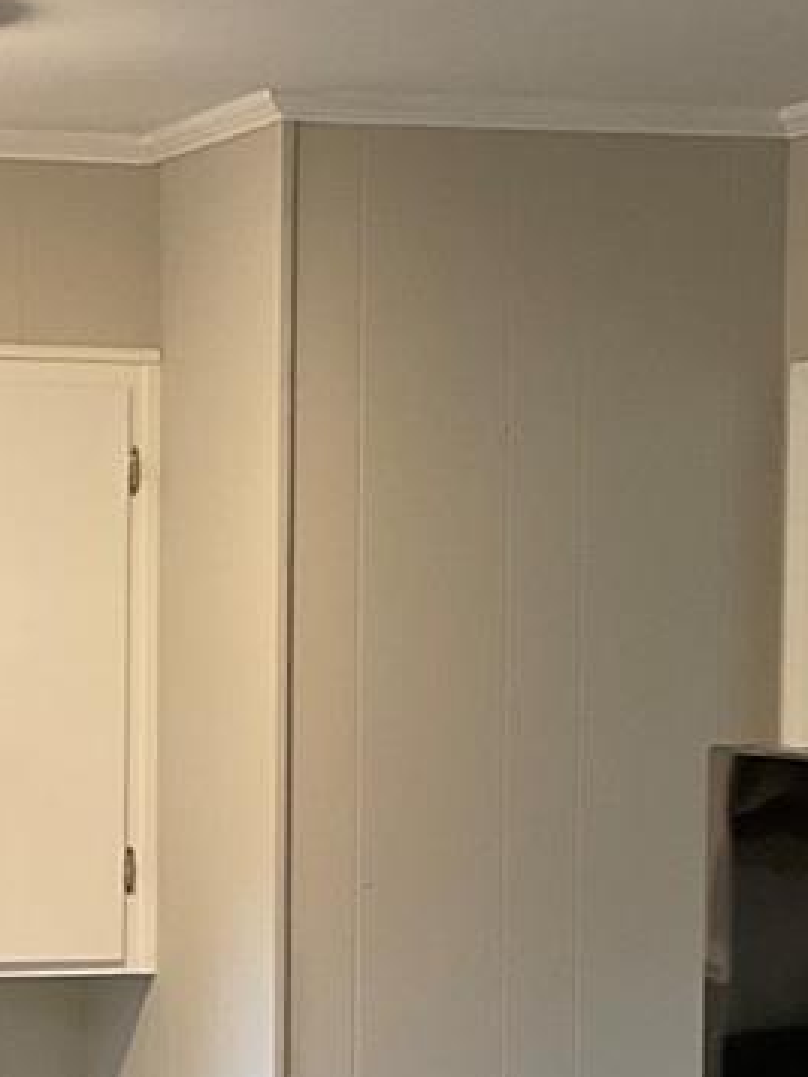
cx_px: 39
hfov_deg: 11.8
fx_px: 3890
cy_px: 856
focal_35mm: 125
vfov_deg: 15.7
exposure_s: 1/60
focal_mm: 3
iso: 80
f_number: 1.8
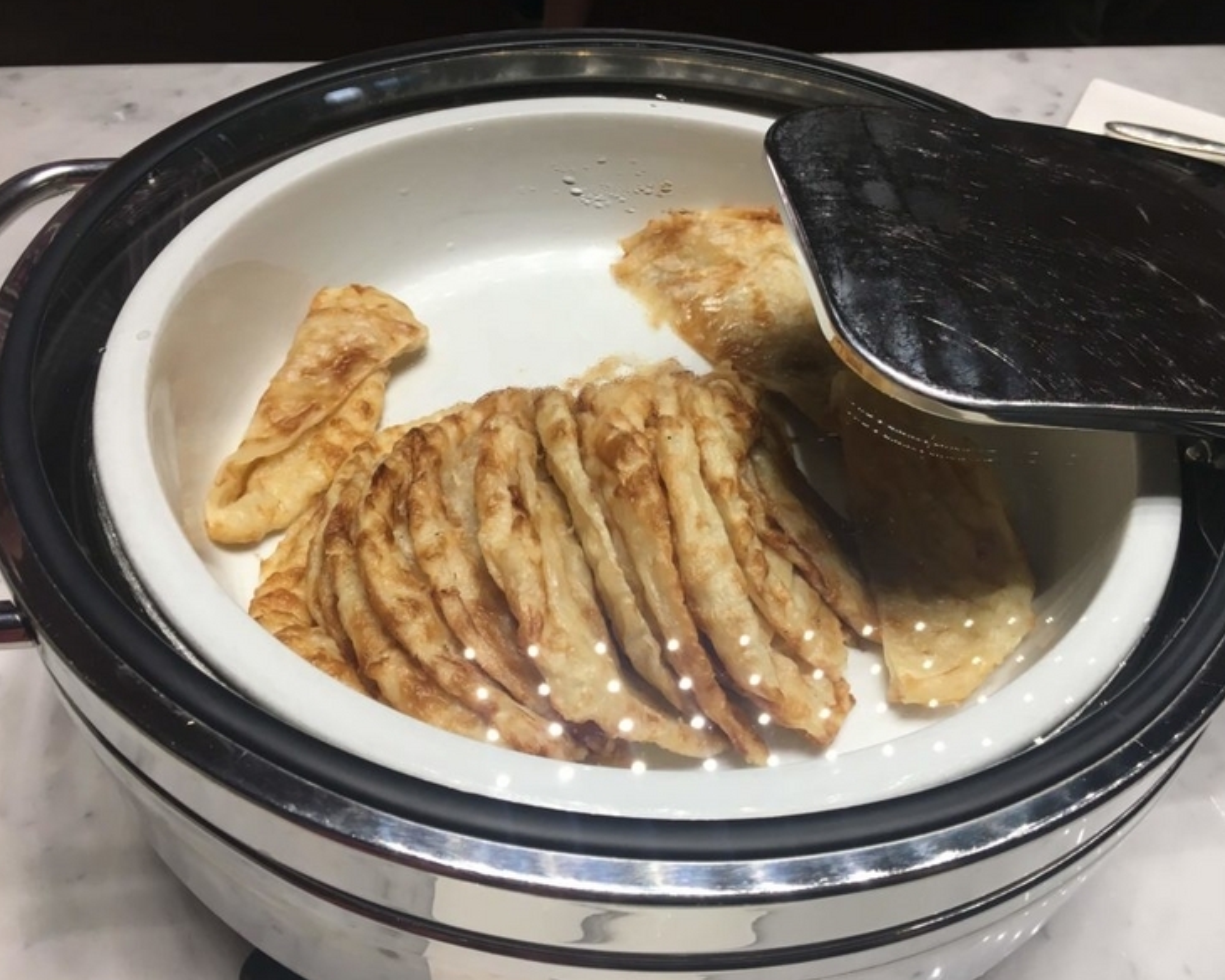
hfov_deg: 57.1
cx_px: 656
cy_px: 488
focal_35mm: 31
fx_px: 1124
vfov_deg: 47.1
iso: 25
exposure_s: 1/33
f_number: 2.2
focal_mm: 4.15
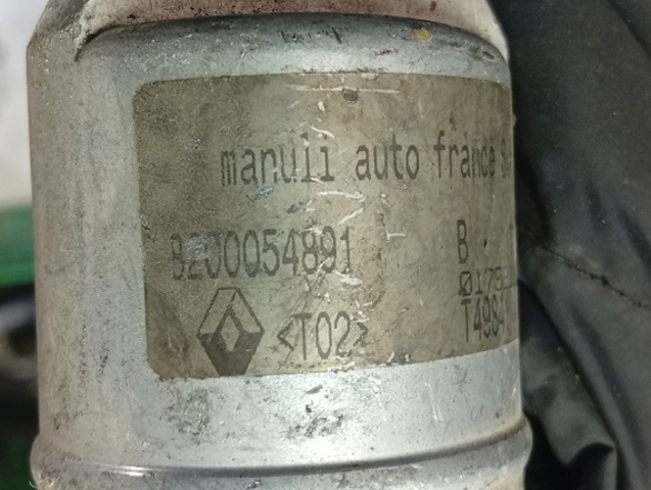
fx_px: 980
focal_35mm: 52
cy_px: 245
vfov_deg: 28.1
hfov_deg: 36.8
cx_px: 326
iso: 493
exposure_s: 1/33.3
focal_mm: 3.96
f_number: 1.8
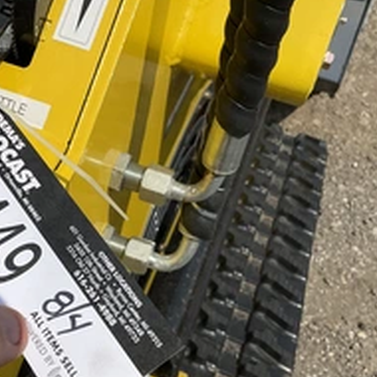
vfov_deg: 31.6
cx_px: 87
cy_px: 220
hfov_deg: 31.0
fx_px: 665
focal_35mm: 54
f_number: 1.8
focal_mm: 3
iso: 25
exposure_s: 1/3534
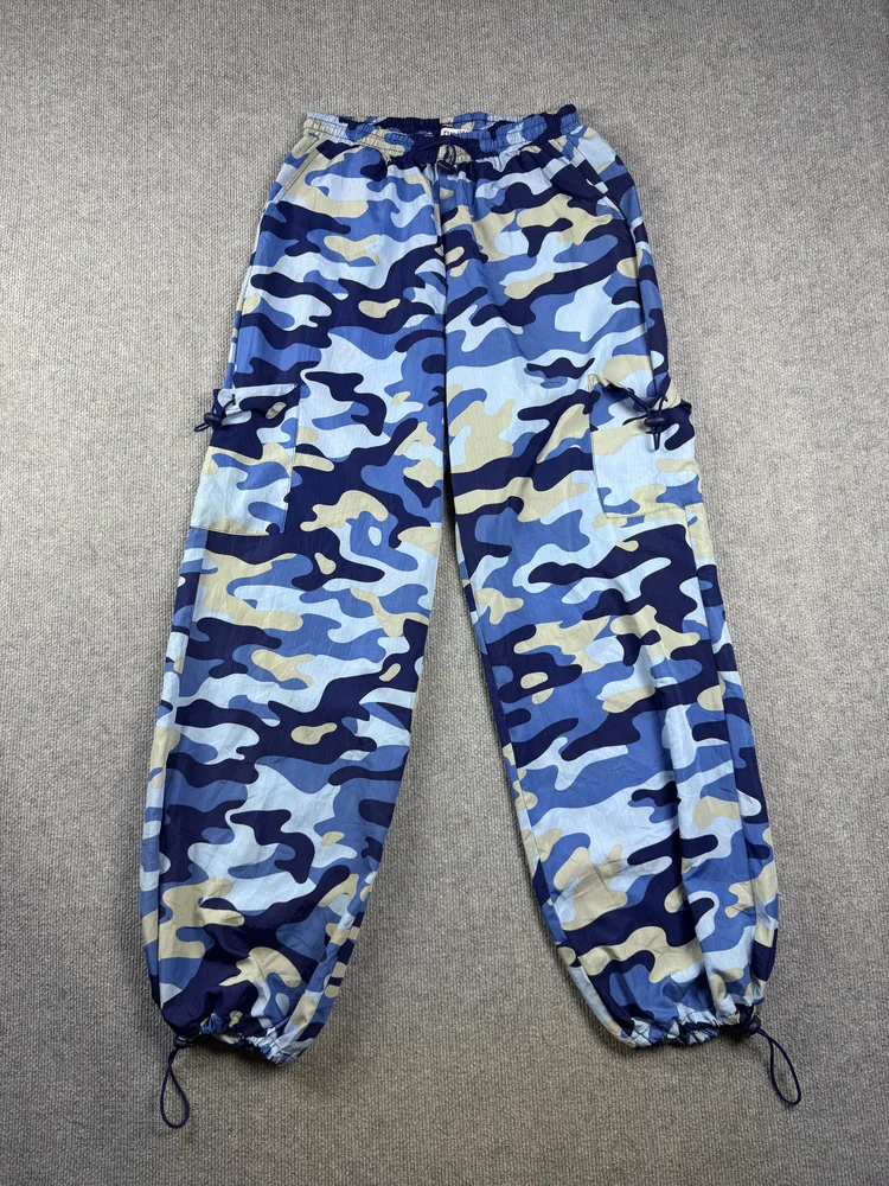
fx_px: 822
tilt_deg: -52.2
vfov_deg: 71.6
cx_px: 444
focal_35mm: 24
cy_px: 593
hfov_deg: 56.8
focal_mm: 6.76
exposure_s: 1/297
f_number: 1.78
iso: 80
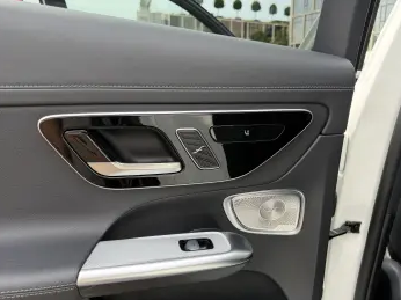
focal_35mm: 25
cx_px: 203
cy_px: 155
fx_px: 289
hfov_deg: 69.4
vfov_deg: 54.8
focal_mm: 6.76
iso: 100
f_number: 1.78
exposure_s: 1/665
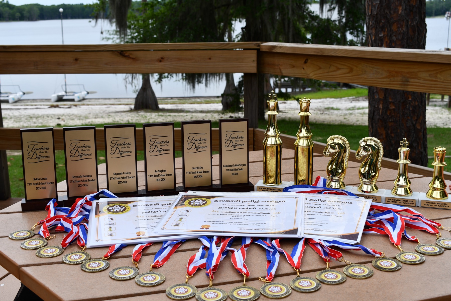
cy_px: 150
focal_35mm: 43
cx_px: 226
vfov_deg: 31.2
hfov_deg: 45.4
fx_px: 539
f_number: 8
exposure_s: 1/250
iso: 100
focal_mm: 29
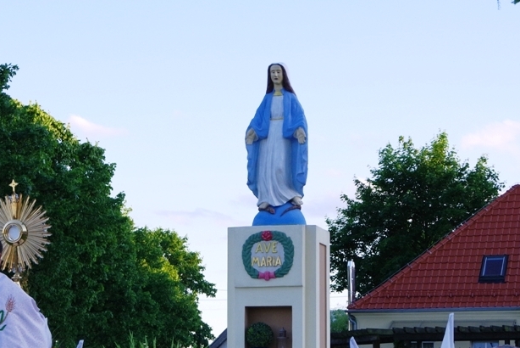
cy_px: 286
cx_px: 174
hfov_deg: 20.3
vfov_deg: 13.6
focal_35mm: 100
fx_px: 1445
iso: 400
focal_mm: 40
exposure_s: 1/160
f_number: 8
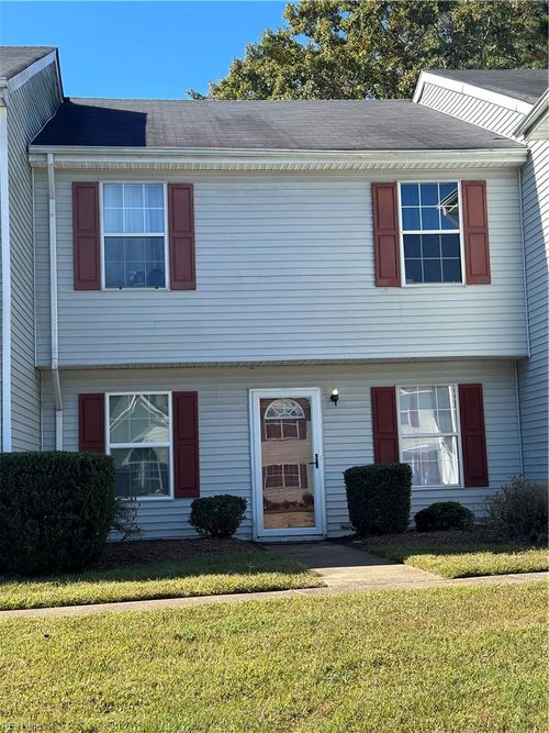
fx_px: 1015
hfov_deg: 30.3
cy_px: 366
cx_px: 274
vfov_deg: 39.7
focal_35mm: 48
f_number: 1.78
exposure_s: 1/2028
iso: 80
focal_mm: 6.86
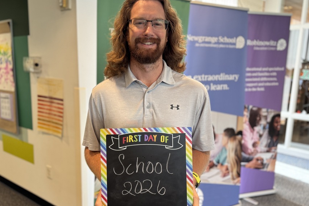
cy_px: 115
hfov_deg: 61.6
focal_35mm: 30
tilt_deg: -10.5
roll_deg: -1.0
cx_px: 131
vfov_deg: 43.5
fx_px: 257
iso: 200
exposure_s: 1/121
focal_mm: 6.76
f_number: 1.78
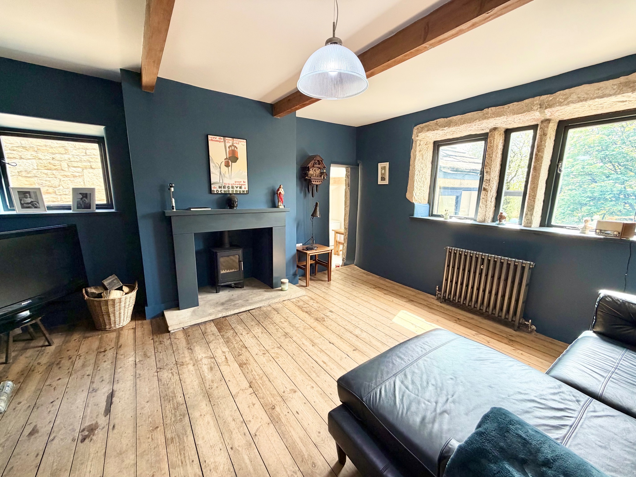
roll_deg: -0.8
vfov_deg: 85.7
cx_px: 318
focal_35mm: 14
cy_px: 238
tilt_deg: -10.3
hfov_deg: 102.1
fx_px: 257
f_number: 2.2
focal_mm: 2.22
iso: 160
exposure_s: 1/121
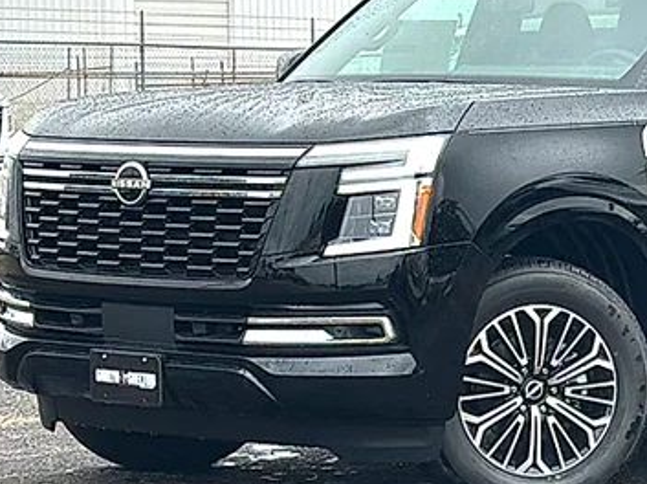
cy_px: 179
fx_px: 2521
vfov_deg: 11.0
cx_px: 555
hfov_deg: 14.5
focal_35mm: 135
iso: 64
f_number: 1.78
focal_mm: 6.86
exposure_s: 1/439
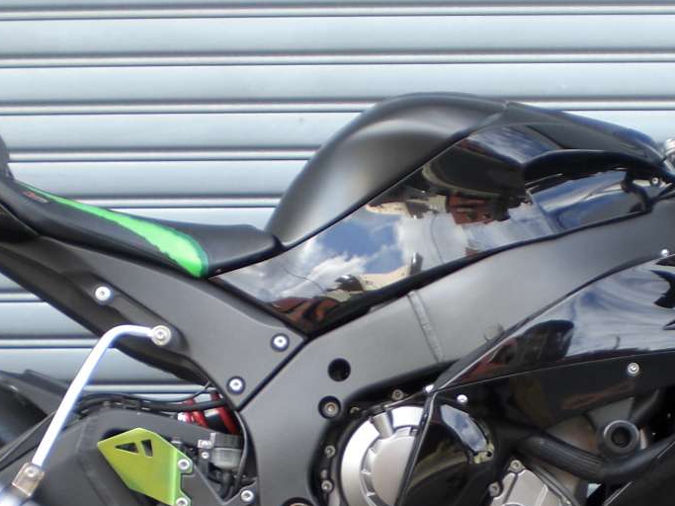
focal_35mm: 89
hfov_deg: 22.0
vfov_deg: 16.3
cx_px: 398
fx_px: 1735
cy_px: 480
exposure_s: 1/60
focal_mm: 6.3
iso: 50
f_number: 3.1
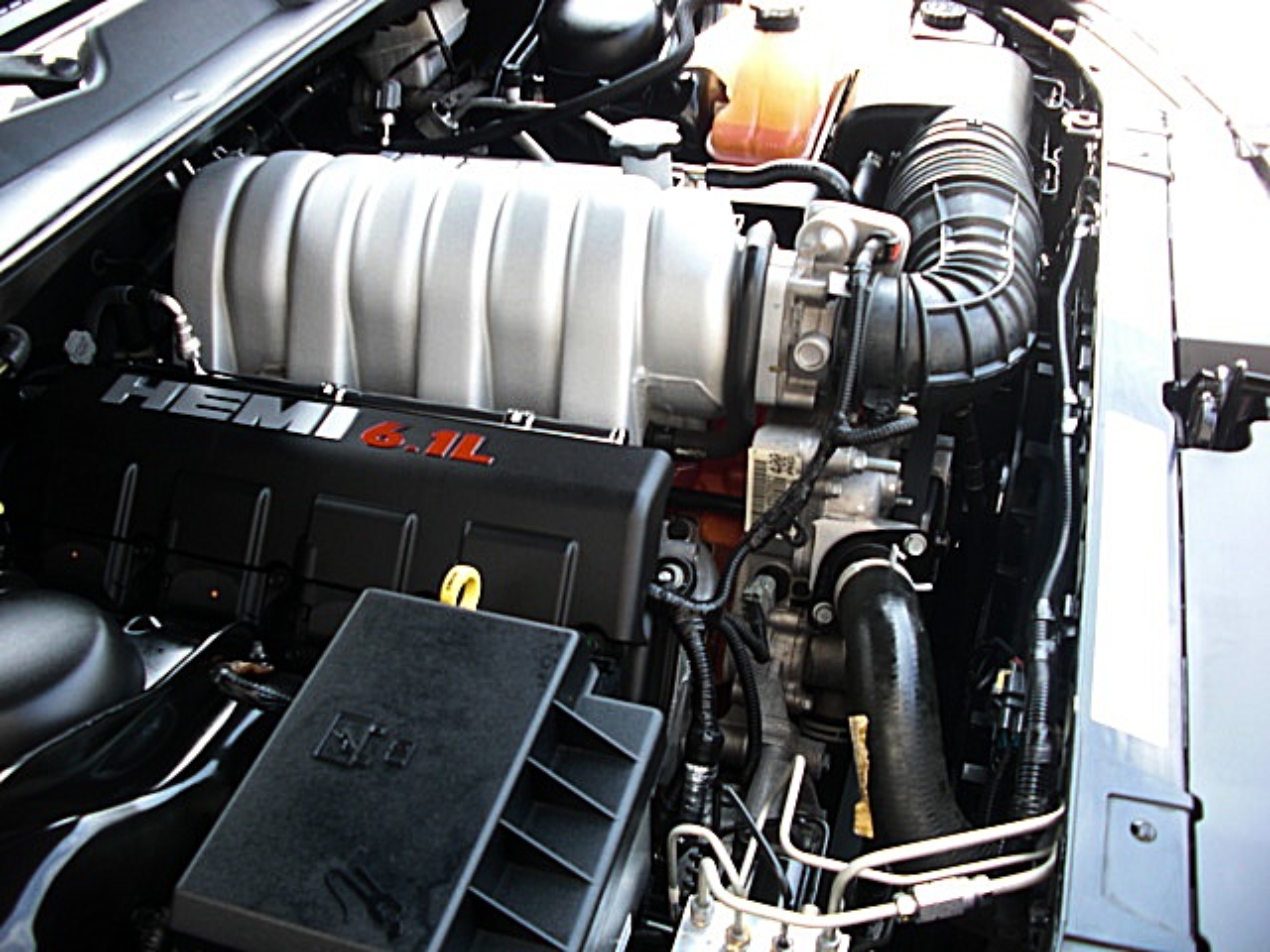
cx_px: 635
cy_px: 476
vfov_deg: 39.7
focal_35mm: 36
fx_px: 1321
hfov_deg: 51.4
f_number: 2.8
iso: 50
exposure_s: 1/80
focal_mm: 6.3
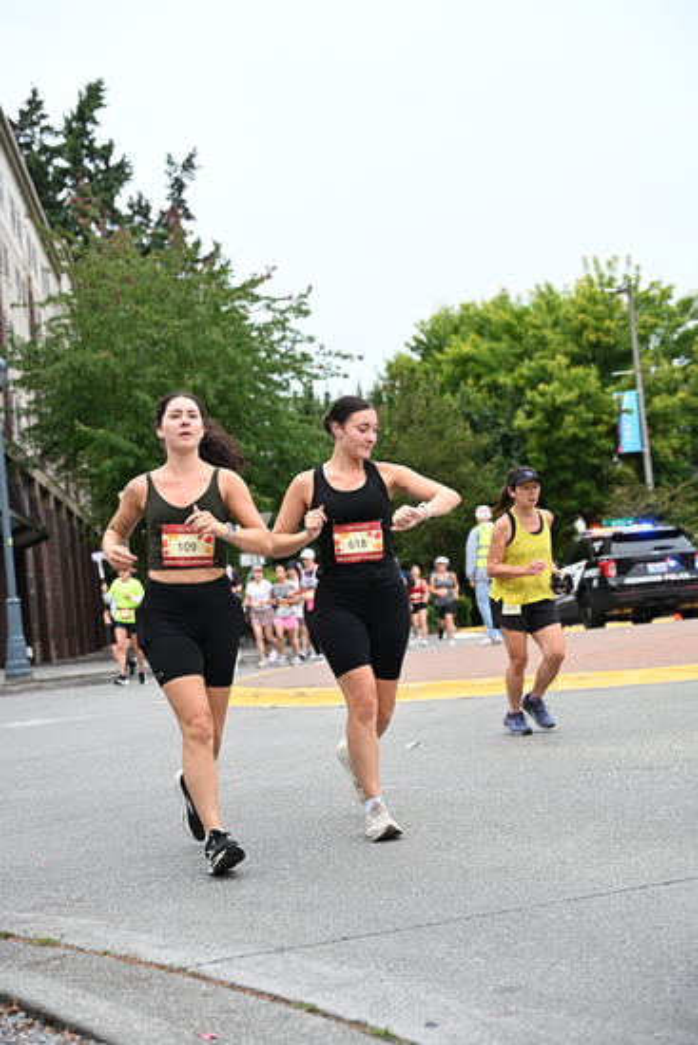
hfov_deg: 23.8
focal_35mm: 57
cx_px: 349
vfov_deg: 35.0
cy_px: 522
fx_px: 1657
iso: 1600
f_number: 4
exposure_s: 1/800
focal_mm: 57
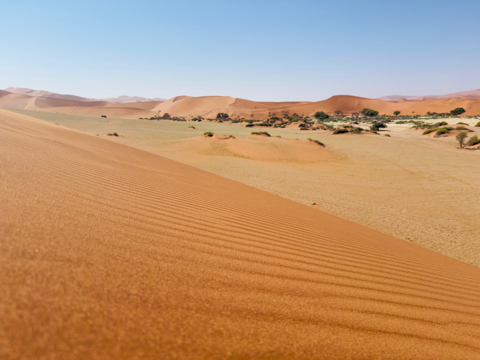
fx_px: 333
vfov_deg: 56.8
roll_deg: +1.6
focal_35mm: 24
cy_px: 180
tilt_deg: -12.6
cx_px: 240
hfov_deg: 71.6
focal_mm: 6.76
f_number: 1.78
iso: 100
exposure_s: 1/11628
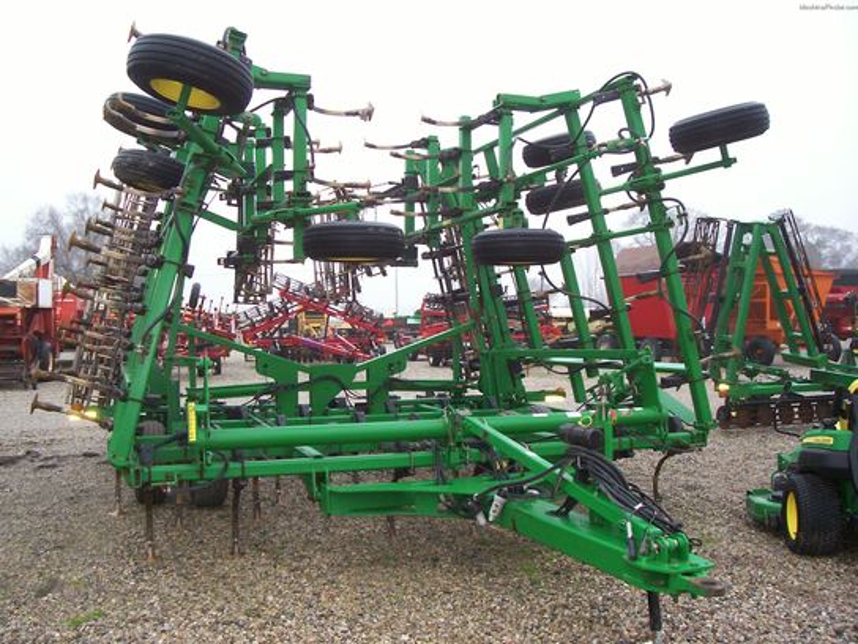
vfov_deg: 41.8
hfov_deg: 54.0
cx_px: 429
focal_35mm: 34
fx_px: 843
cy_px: 322
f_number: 2.7
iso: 140
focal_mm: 5.6
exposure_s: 1/112
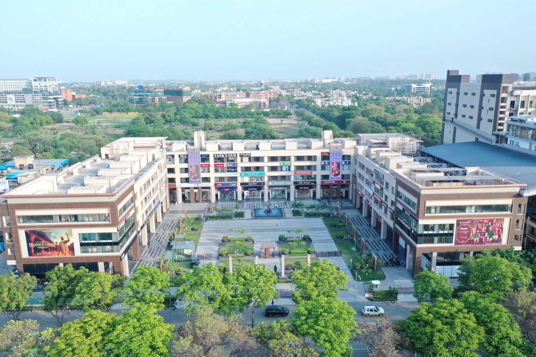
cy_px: 178
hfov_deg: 65.5
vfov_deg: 46.4
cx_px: 268
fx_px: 417
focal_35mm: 28
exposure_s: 1/500
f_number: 3.2
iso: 100
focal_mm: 10.26
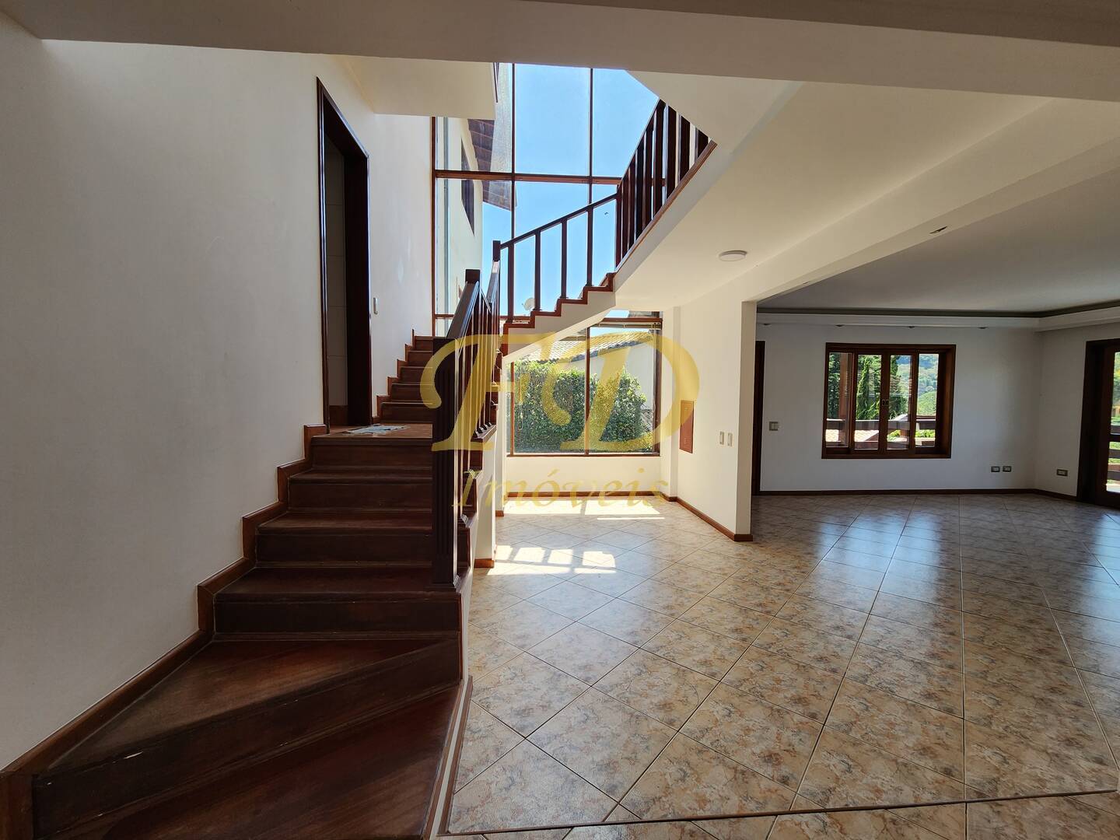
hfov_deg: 106.2
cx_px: 560
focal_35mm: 13
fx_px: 421
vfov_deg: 89.9
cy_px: 420
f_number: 2.2
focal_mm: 2.2
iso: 50
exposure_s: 1/389
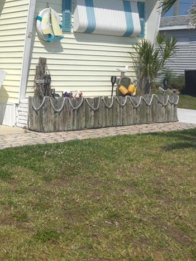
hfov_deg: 23.2
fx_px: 445
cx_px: -25
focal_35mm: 59
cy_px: 53
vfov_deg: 31.9
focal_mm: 5.4
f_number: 1.8
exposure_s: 1/3752
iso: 50
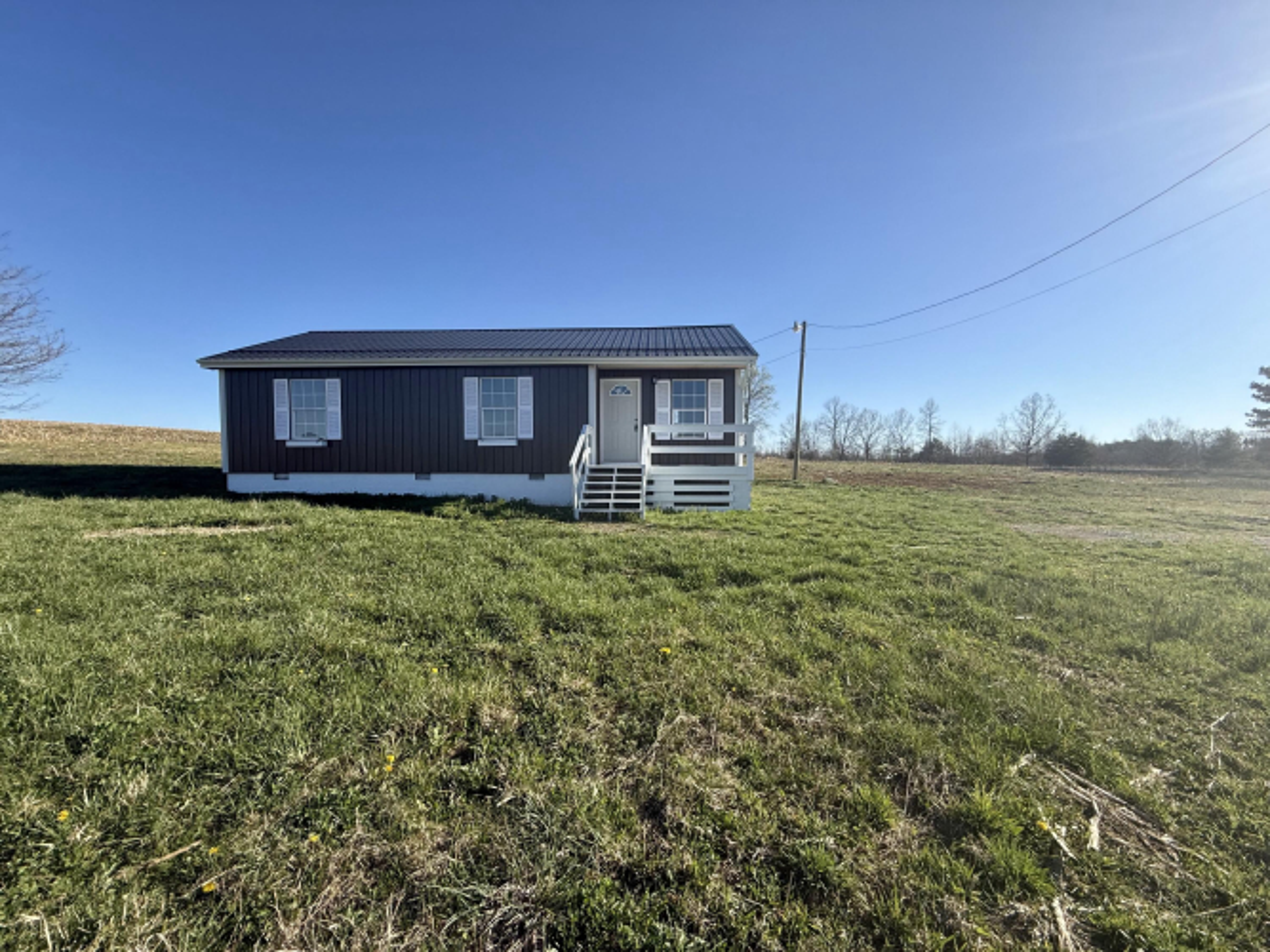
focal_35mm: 14
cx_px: 635
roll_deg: +0.0
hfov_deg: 102.1
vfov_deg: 85.7
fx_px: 514
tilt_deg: -1.7
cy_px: 476
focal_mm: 2.22
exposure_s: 1/1431
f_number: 2.2
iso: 50
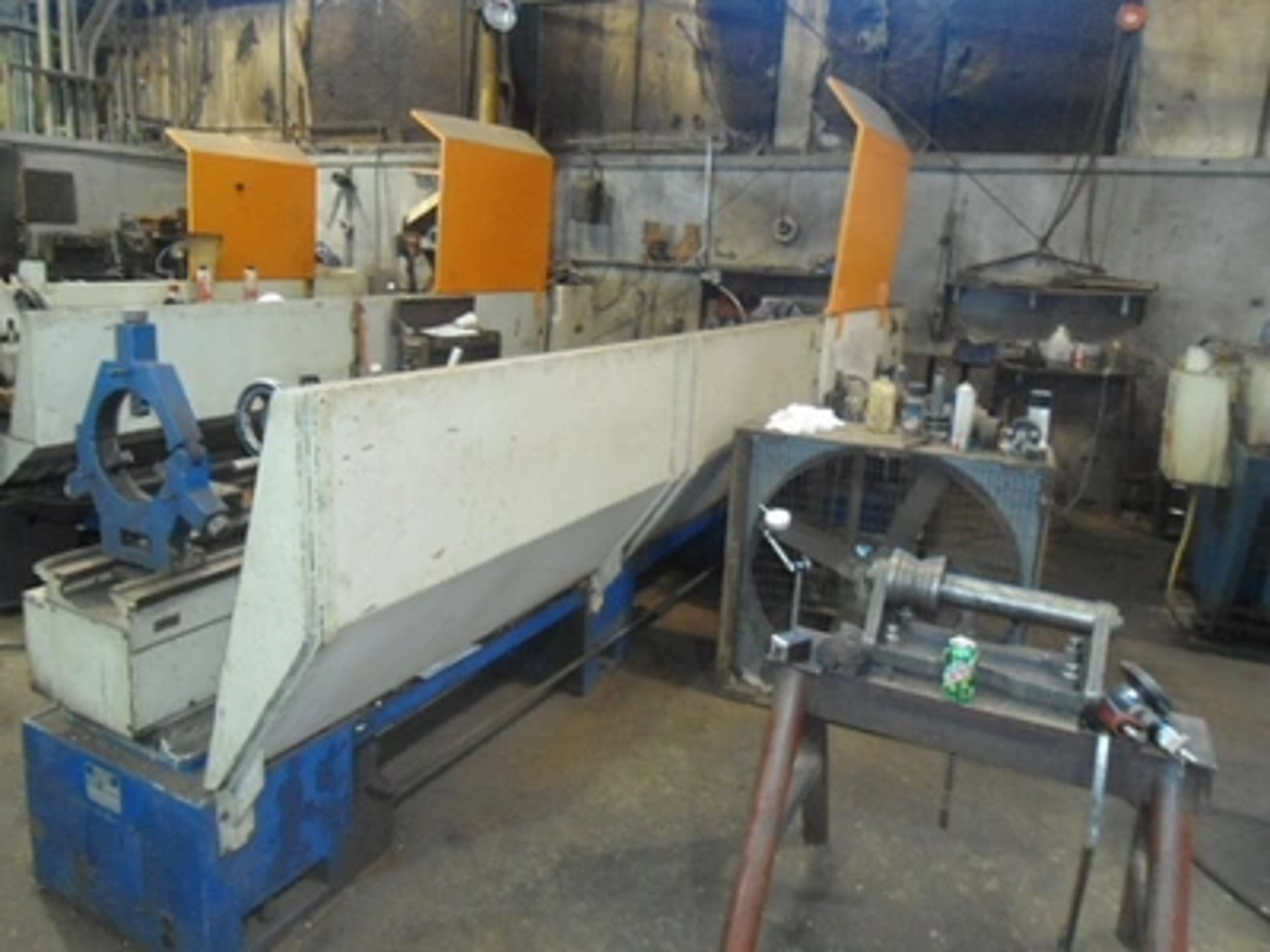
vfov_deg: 53.1
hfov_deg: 67.3
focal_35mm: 26
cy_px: 476
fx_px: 954
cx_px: 635
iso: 400
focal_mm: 4.7
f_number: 2.8
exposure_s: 1/30
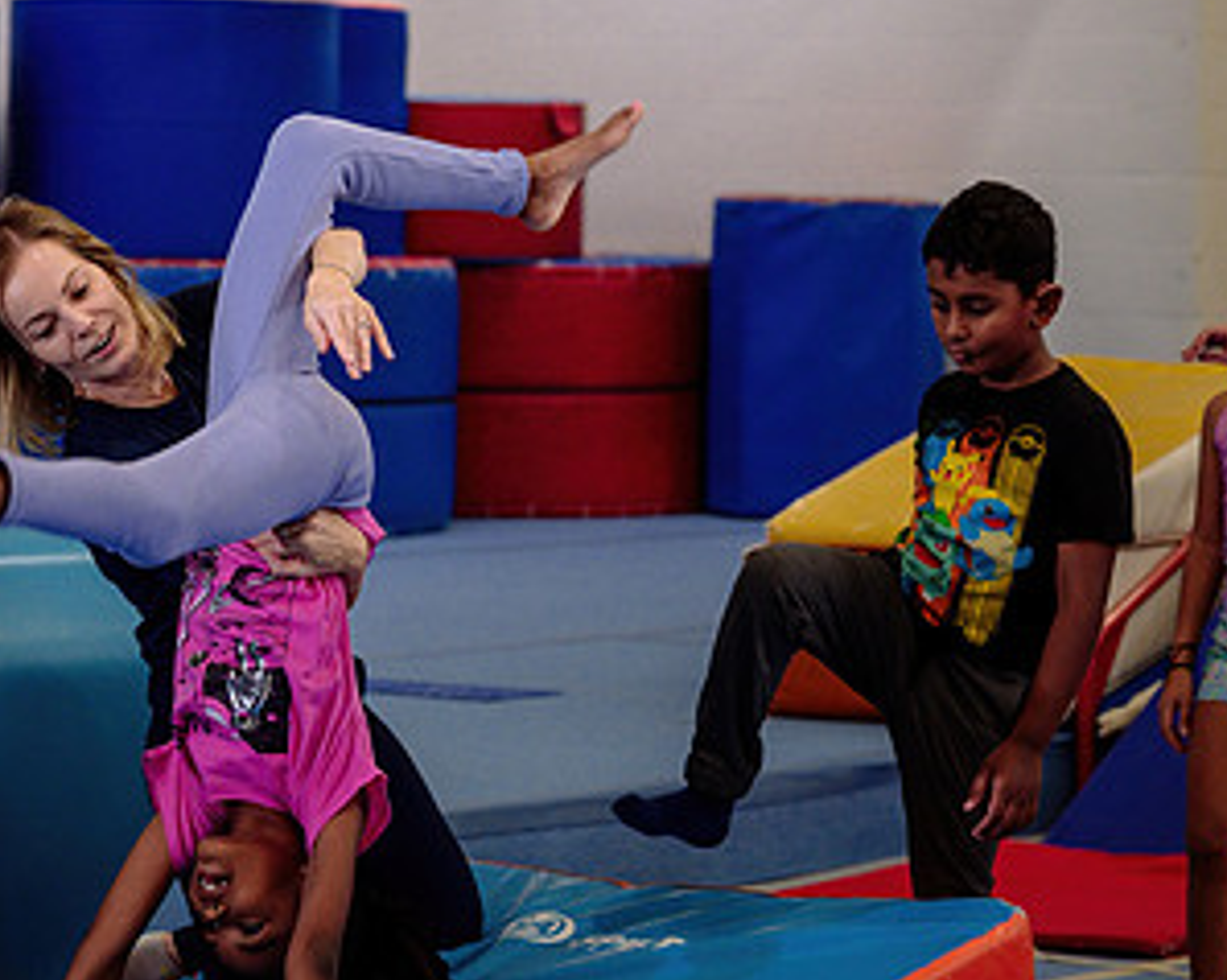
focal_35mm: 177
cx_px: 336
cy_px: 293
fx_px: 6423
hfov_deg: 10.9
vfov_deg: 8.7
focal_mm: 70
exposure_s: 1/320
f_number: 3.5
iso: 800
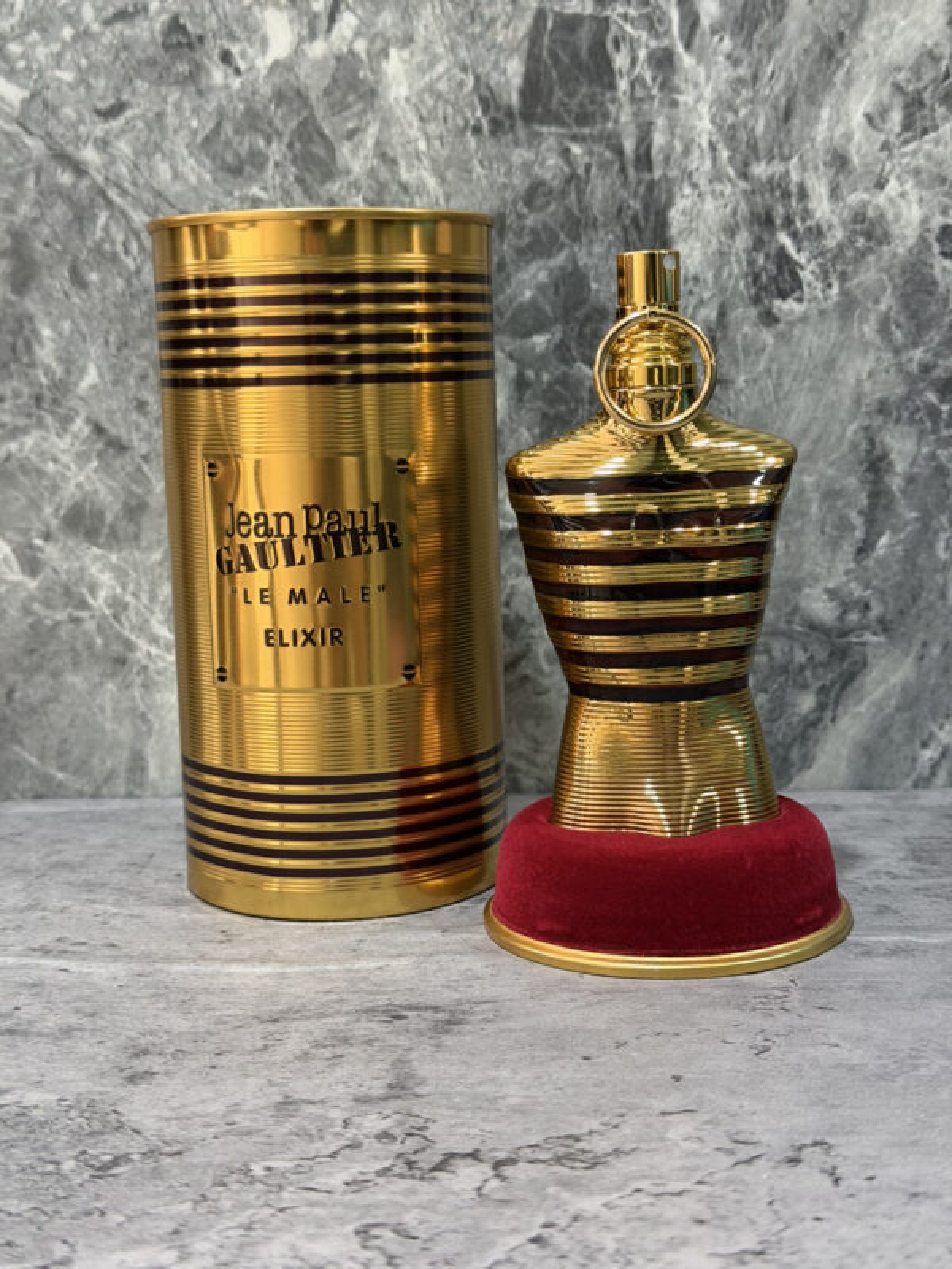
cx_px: 476
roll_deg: +1.1
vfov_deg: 39.7
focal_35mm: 48
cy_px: 634
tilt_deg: -7.8
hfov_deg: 30.3
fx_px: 1760
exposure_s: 1/40
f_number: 1.78
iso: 500
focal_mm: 6.76
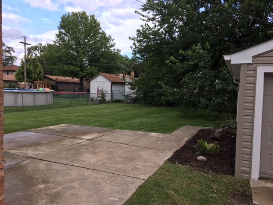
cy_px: 102
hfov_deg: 61.7
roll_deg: -0.3
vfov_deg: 48.2
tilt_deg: -5.0
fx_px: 229
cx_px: 136
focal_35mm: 29
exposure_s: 1/392
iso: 25
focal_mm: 4.15
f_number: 2.2
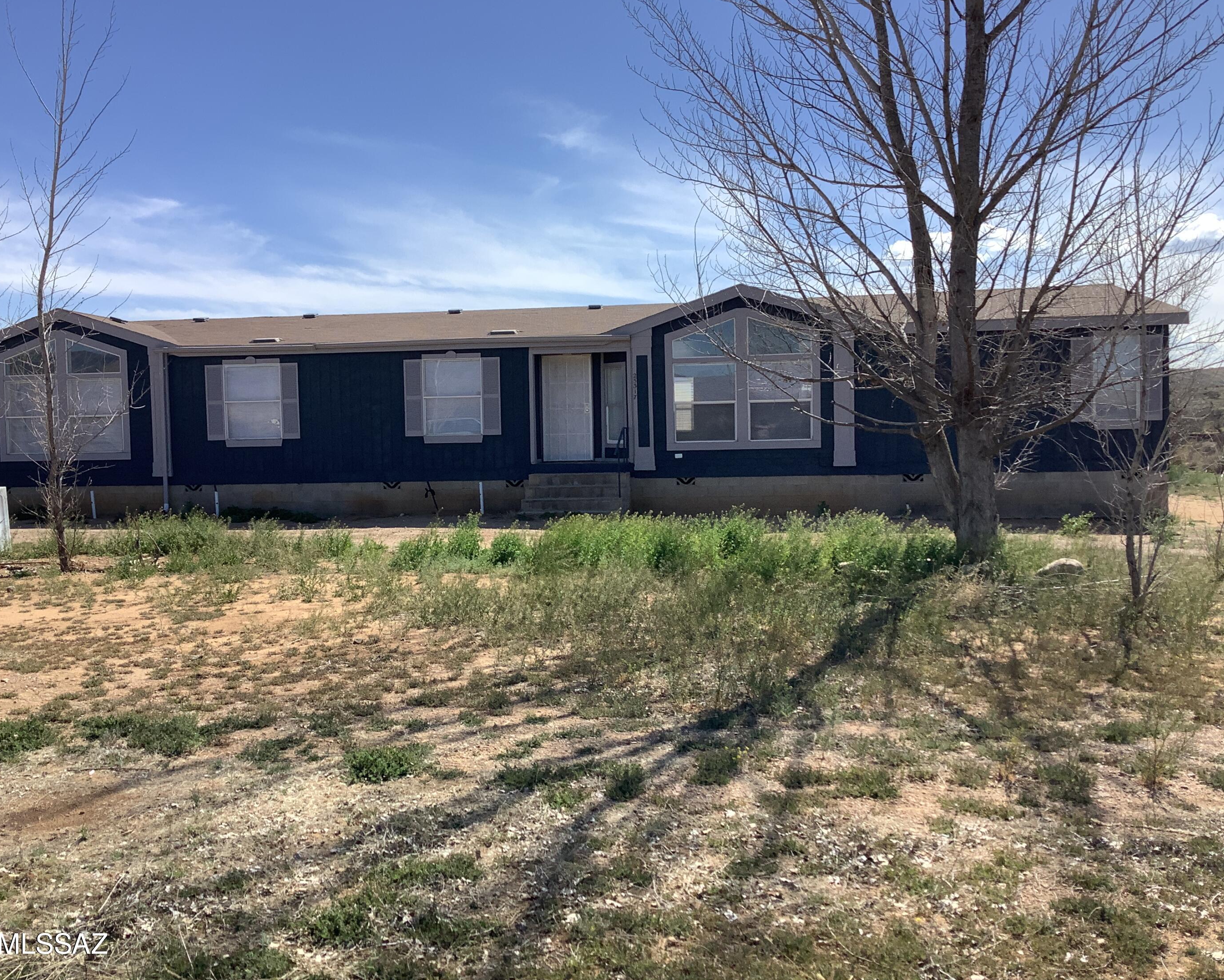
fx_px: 1195
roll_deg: +1.5
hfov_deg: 54.2
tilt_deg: -2.9
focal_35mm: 33
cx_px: 571
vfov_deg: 44.5
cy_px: 489
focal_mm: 3.3
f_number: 2.4
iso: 25
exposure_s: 1/1404
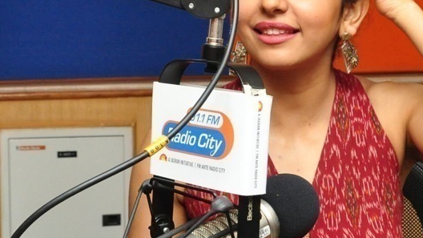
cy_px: 162
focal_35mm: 107
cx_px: 318
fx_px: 1200
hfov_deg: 19.8
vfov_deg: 11.3
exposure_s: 1/125
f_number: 8
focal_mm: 30
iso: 1250
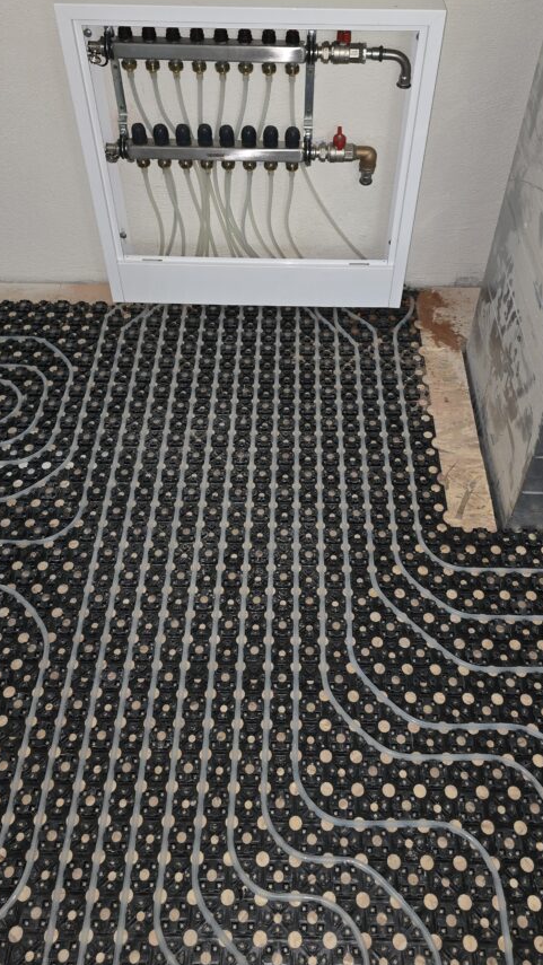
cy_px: 407
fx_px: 768
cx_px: 280
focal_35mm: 30
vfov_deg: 63.9
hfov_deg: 38.9
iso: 125
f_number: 1.7
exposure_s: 1/16.9
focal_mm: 6.3
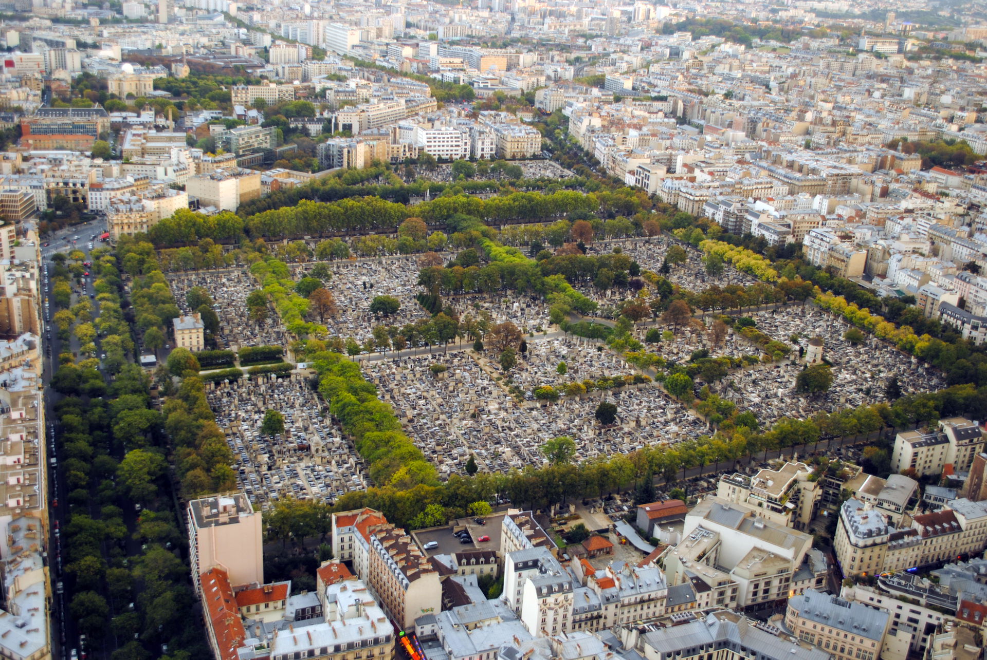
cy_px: 330
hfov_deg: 53.1
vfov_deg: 37.0
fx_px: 988
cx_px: 494
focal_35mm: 36
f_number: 4
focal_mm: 24
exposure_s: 1/10
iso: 100
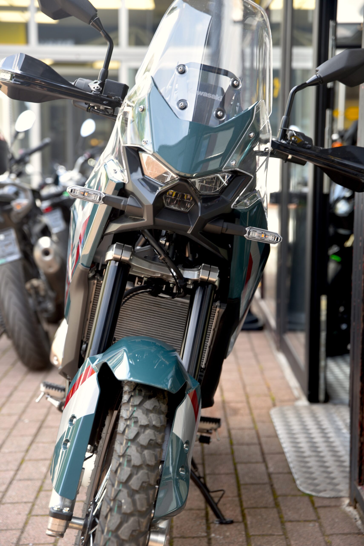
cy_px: 273
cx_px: 182
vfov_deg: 28.8
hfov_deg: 19.5
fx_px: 1061
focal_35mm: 70
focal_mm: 70
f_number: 3.5
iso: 100
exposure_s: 1/60
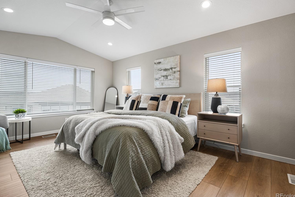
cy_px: 95
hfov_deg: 93.3
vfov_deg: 70.4
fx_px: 139
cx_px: 151
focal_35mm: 17
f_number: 8
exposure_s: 1/8
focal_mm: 16
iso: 200
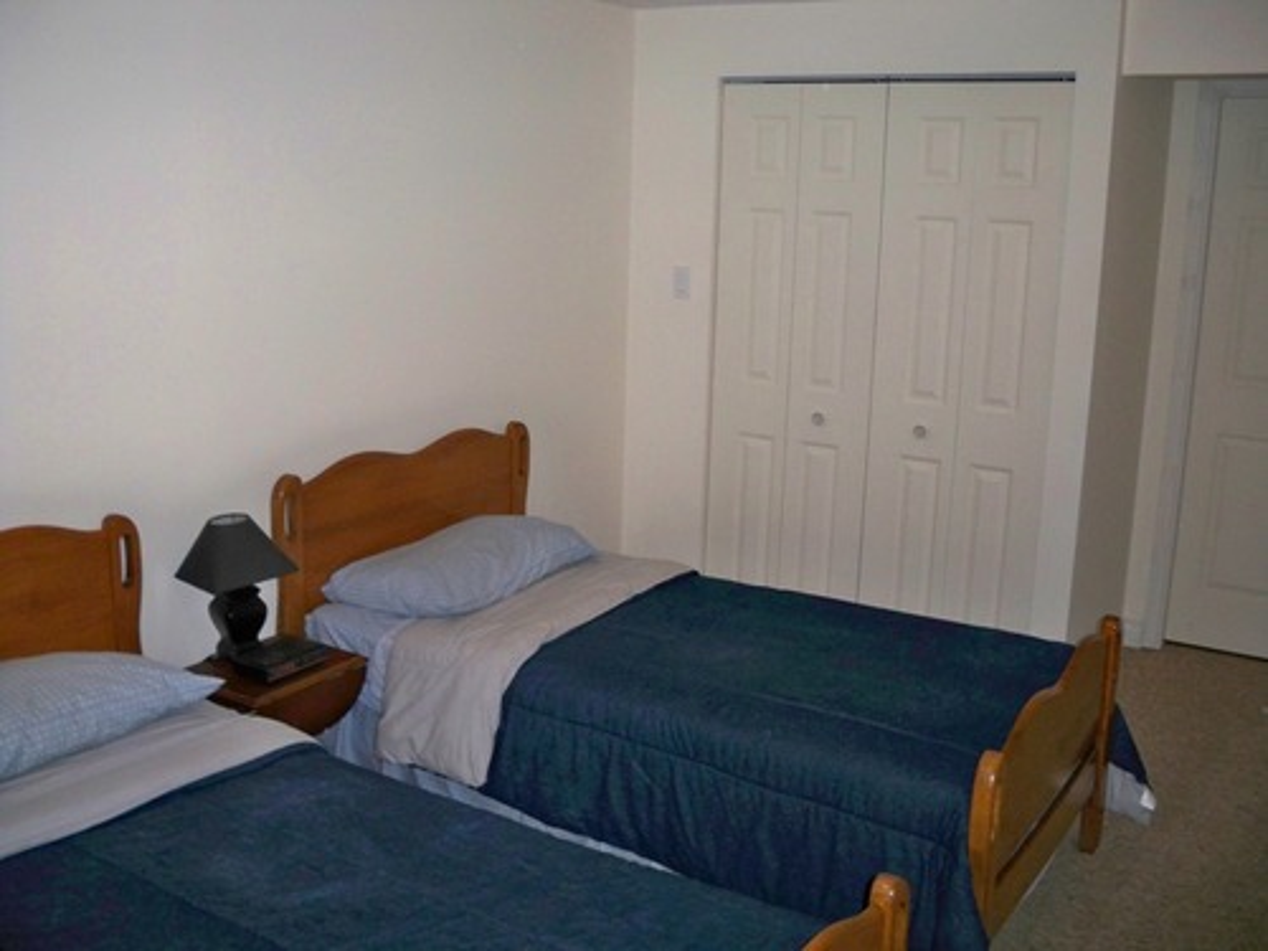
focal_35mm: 35
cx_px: 634
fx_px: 1282
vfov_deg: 40.7
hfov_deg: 52.6
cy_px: 476
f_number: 3.1
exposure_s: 1/60
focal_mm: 6.3
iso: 200
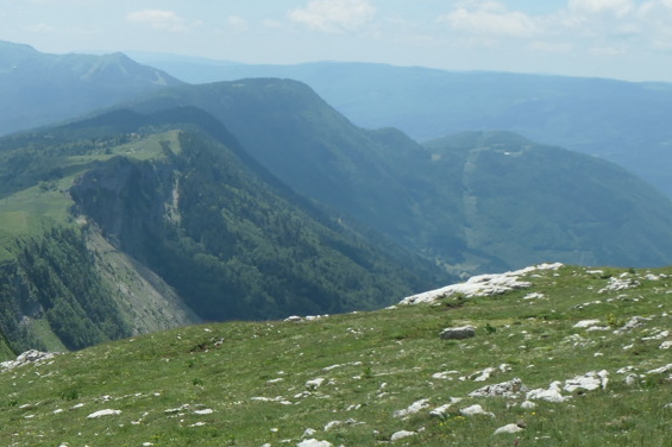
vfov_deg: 14.6
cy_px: 127
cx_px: -102
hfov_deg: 20.7
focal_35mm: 93
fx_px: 1735
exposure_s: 1/800
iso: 200
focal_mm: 12.8
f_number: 6.3
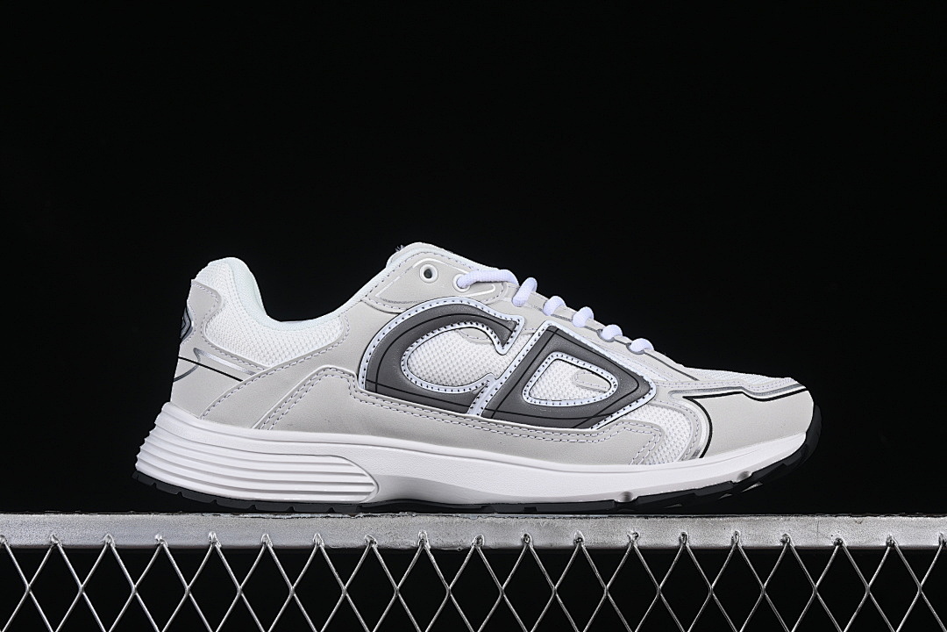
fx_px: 1973
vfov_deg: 18.2
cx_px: 474
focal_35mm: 75
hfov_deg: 27.0
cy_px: 316
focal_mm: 50
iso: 160
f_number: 8
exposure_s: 1/80
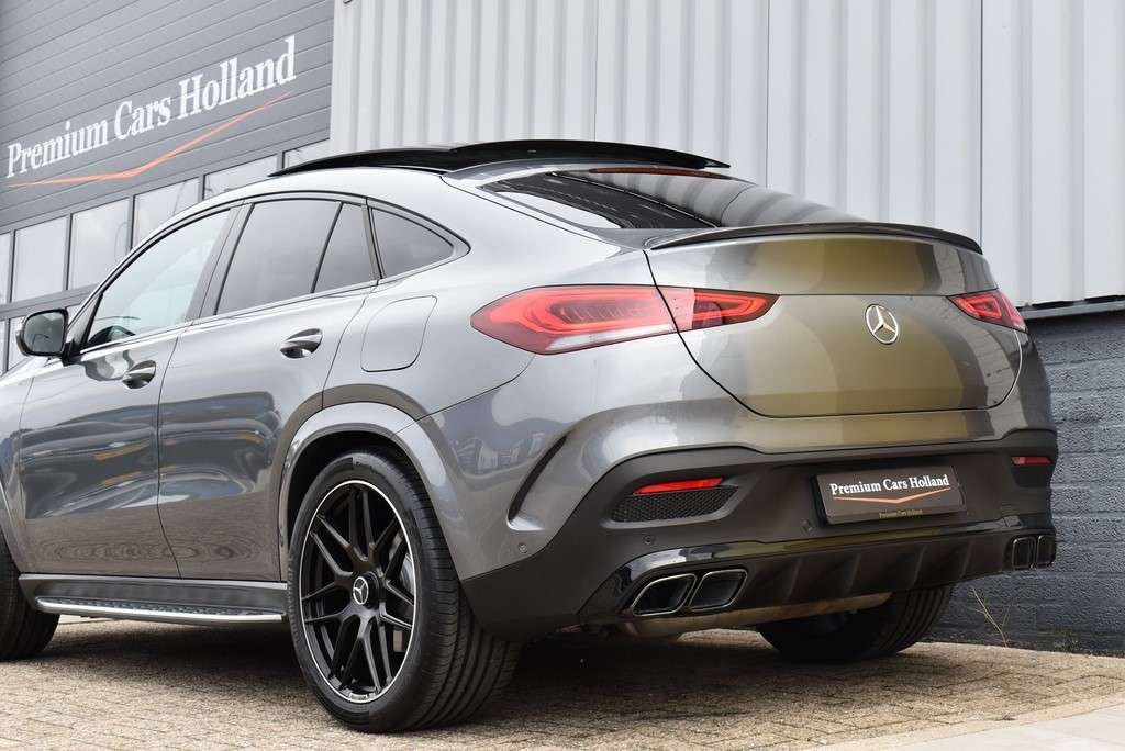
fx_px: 1876
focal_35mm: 60
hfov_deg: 33.4
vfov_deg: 22.7
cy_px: 376
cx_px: 562
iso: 320
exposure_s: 1/250
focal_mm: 40
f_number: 8
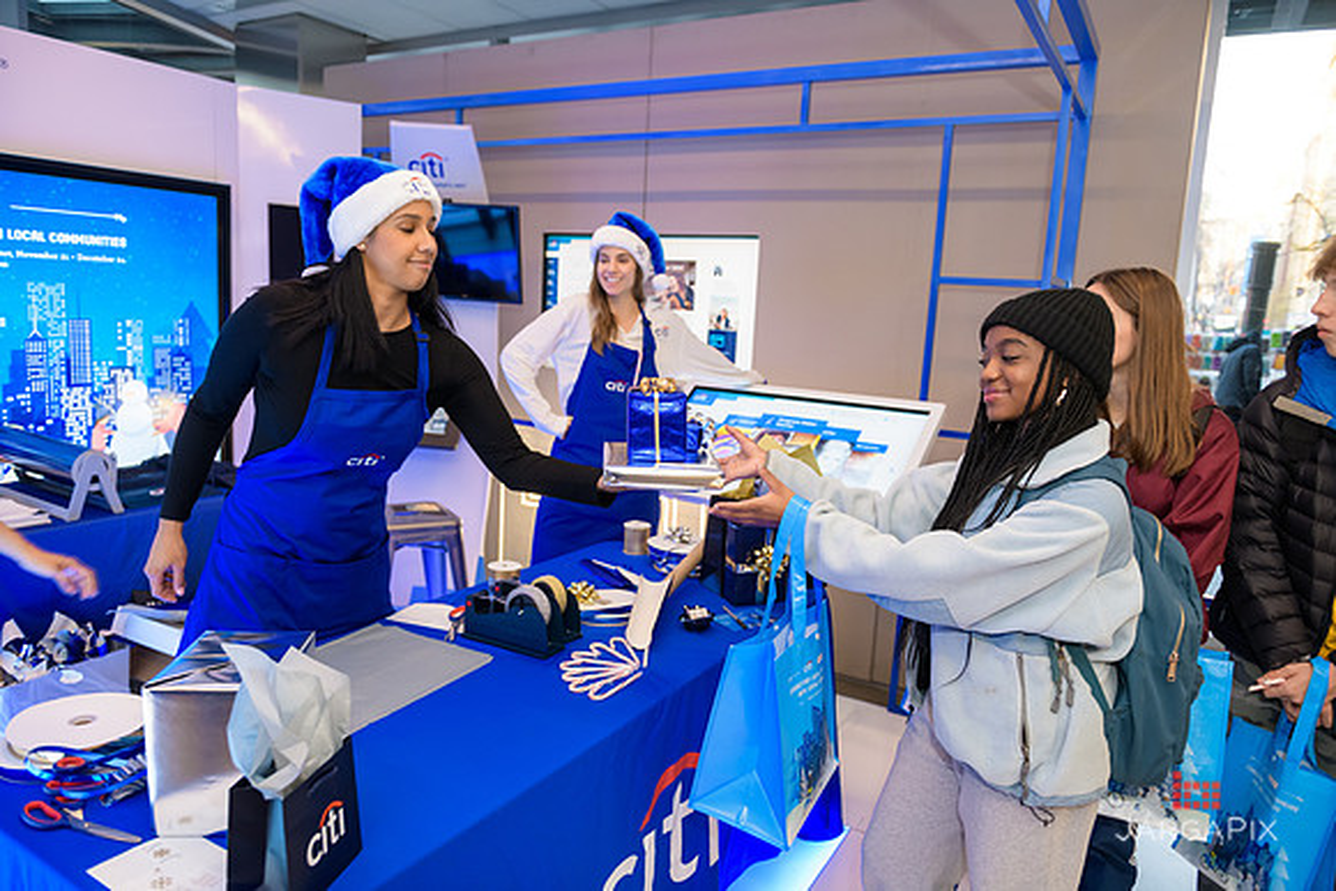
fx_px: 891
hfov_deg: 73.7
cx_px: 668
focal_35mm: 24
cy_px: 446
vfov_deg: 53.2
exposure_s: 1/100
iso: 800
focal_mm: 24
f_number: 3.2
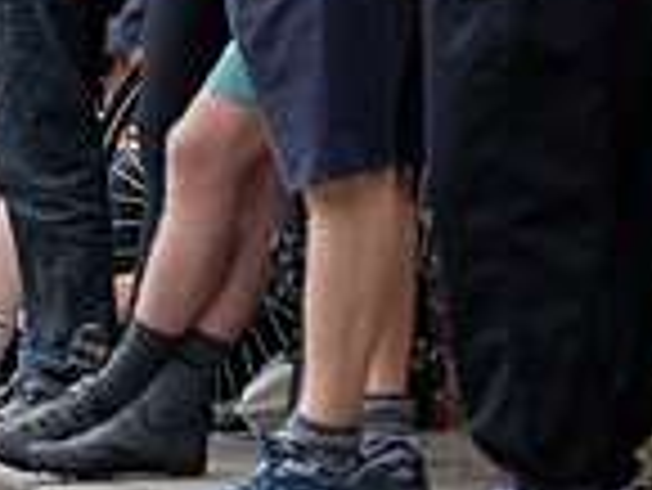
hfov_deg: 3.1
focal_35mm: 627
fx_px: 11819
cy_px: -348
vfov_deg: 2.4
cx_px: -598
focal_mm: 163
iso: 640
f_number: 5
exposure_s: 1/1000
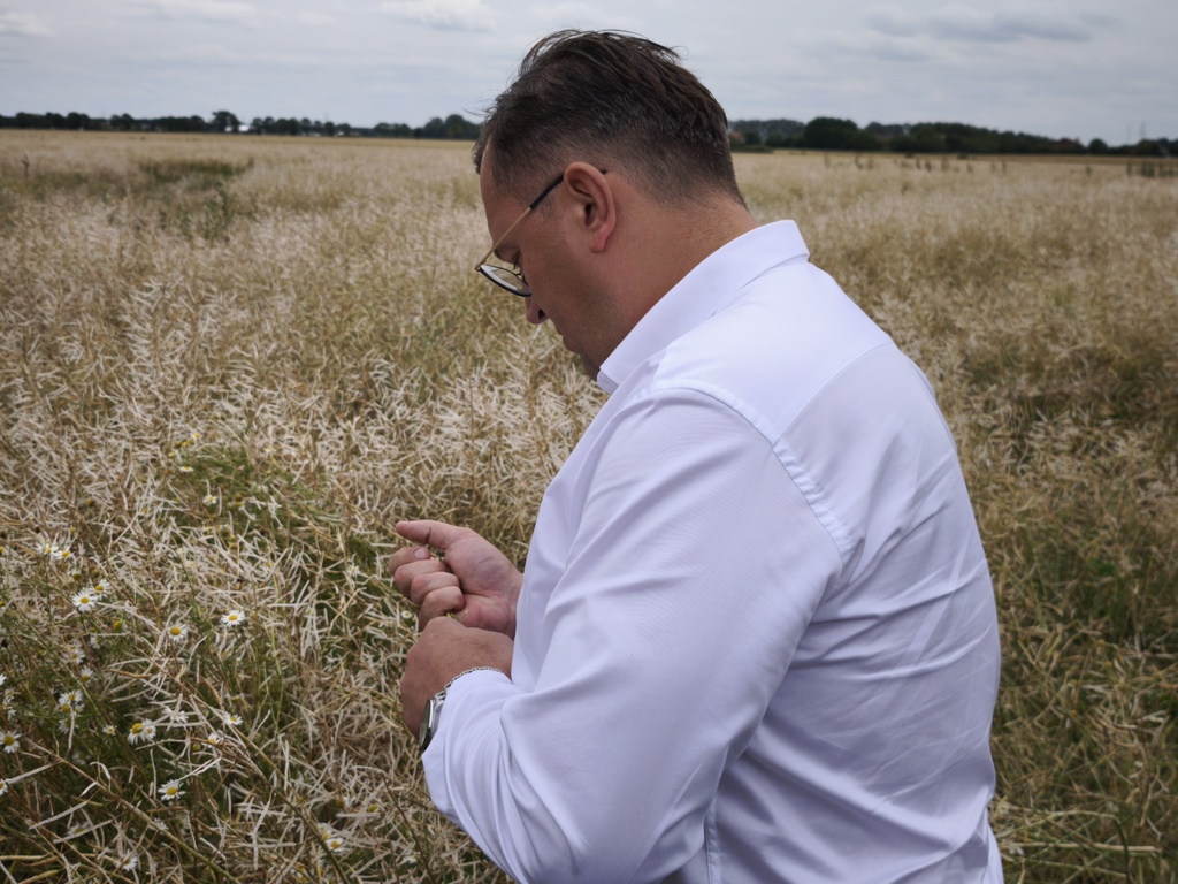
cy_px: 442
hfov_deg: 41.2
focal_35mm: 46
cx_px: 589
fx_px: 1565
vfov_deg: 31.5
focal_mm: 6.57
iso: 50
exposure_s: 1/2254
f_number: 1.6
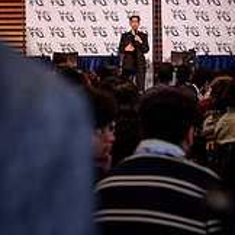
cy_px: 172
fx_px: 1882
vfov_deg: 7.1
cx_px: 191
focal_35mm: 245
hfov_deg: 7.1
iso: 500
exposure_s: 1/160
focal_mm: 68
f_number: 4
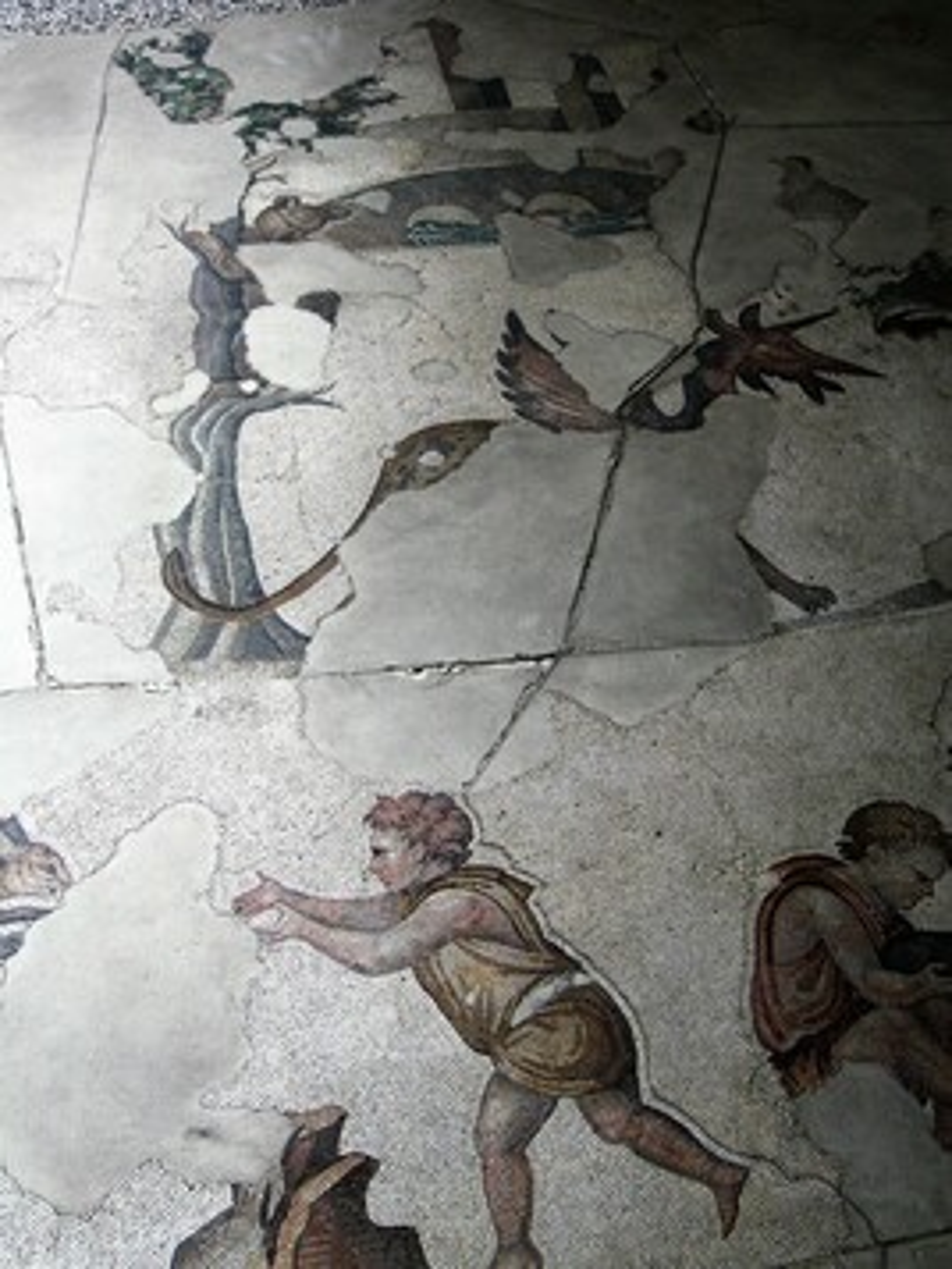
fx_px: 1319
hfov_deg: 39.7
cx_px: 476
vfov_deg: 51.3
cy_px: 634
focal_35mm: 36
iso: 80
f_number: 3.2
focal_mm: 7.7
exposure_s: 1/40
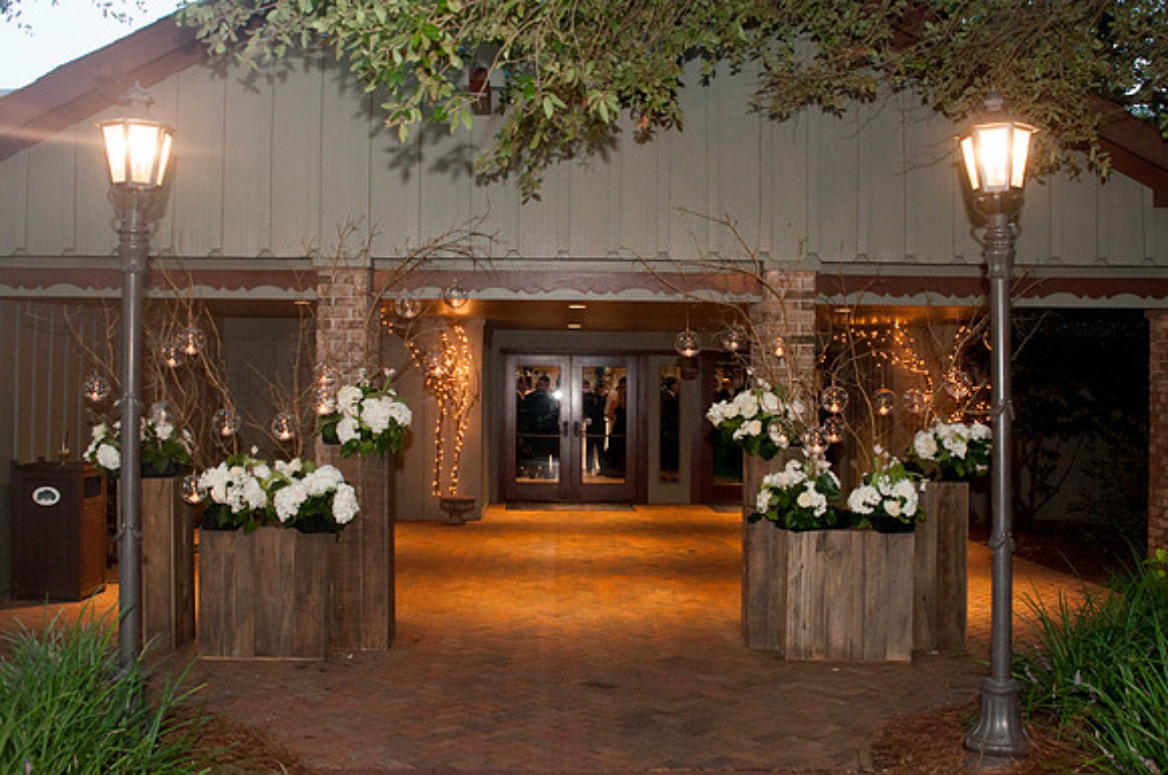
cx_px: 584
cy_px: 388
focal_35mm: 36
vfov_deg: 36.8
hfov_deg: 53.2
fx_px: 1166
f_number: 5
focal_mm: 24
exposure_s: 1/50
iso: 500
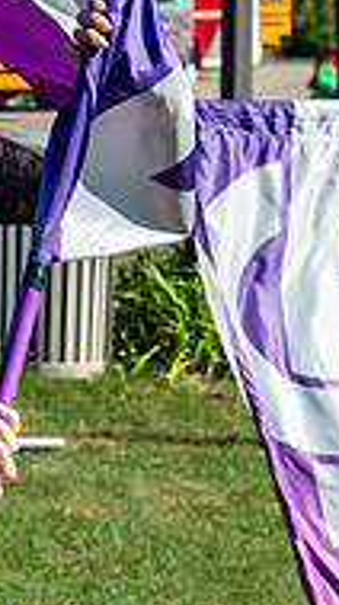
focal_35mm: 287
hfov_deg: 4.2
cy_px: 175
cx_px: -136
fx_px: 4597
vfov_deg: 7.5
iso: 320
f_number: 6.3
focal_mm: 70
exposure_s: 1/1250
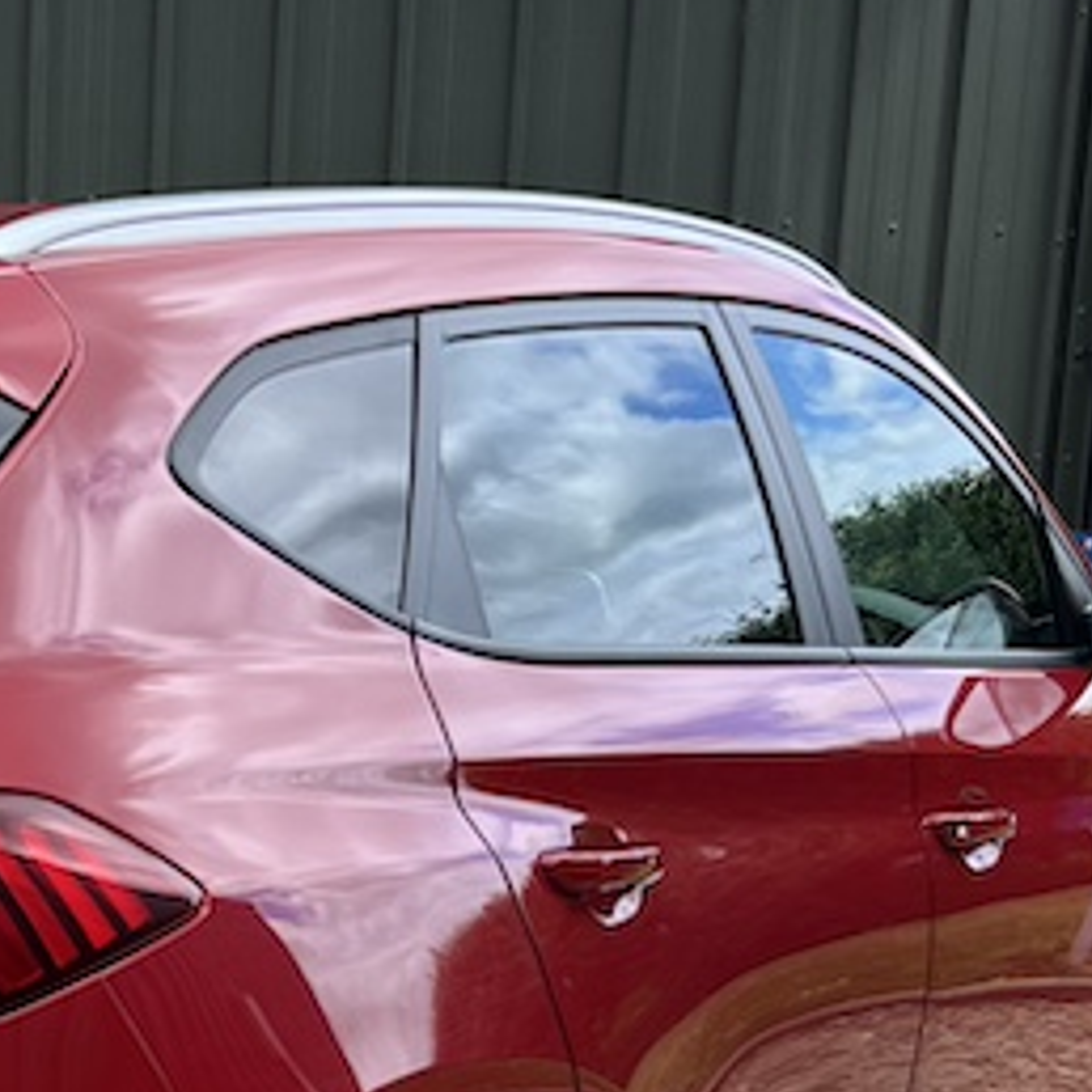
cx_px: -59
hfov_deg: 18.9
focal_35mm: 89
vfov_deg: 18.9
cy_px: 1139
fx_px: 3176
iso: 50
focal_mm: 5.7
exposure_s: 1/1224
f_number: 1.5
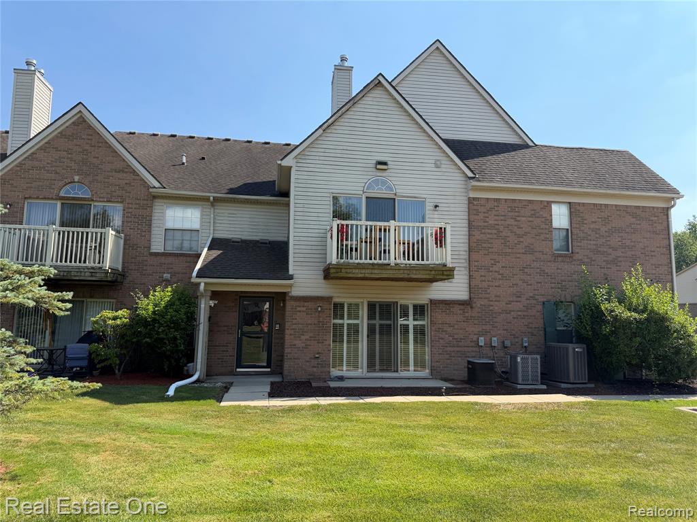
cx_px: 348
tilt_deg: +8.1
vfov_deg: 56.8
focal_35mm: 24
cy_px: 261
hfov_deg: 71.6
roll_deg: +0.0
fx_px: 483
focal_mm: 6.76
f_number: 1.78
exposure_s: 1/3759
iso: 100
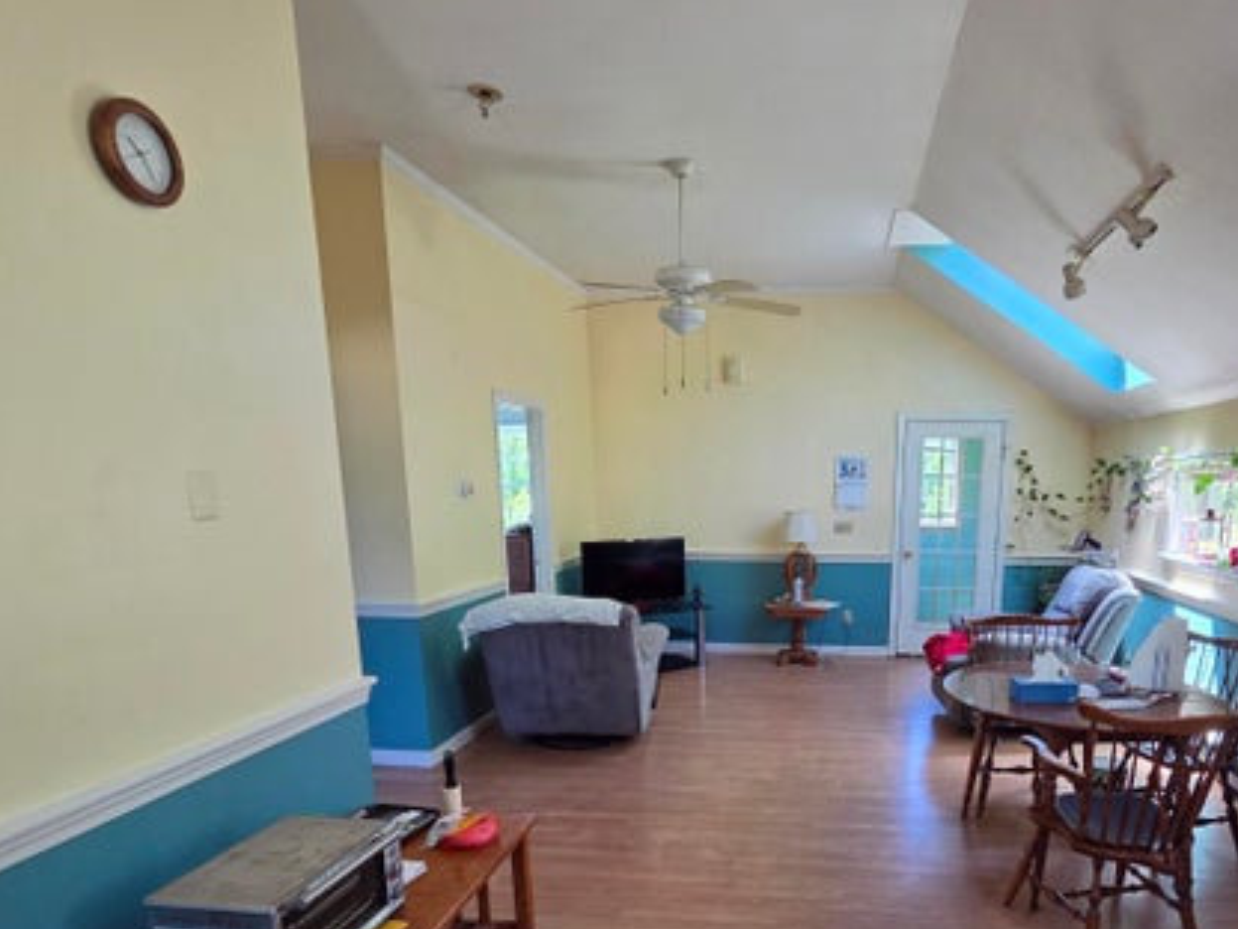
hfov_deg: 80.6
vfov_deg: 63.9
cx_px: 753
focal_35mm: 20
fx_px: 715
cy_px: 637
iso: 200
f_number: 2.2
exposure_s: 1/120
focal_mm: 2.2
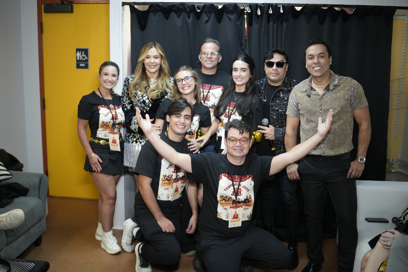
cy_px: 136
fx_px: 397
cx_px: 204
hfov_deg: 54.4
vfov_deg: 37.9
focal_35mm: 35
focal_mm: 35
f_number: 1.2
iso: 1000
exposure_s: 1/400
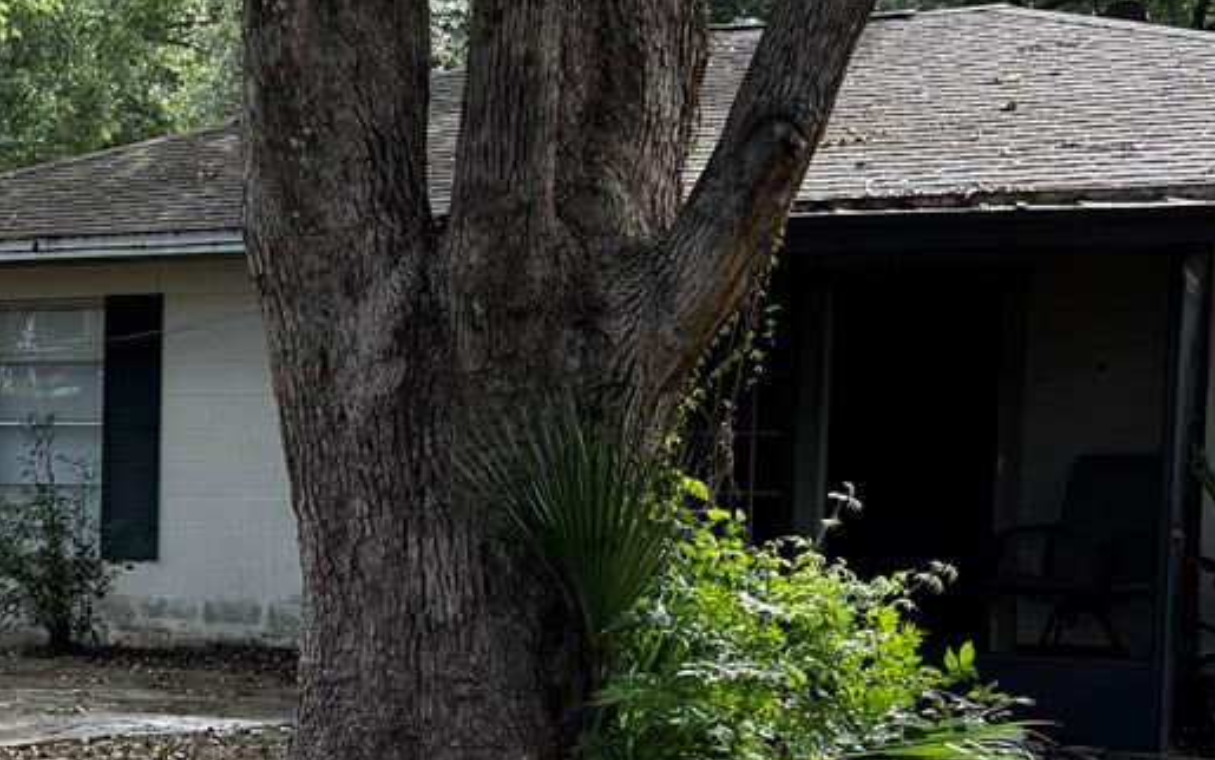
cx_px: -304
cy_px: 614
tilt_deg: -4.6
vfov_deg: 16.4
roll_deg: +0.0
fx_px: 2616
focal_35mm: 79
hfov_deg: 23.5
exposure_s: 1/260
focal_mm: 6.76
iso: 64
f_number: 1.78
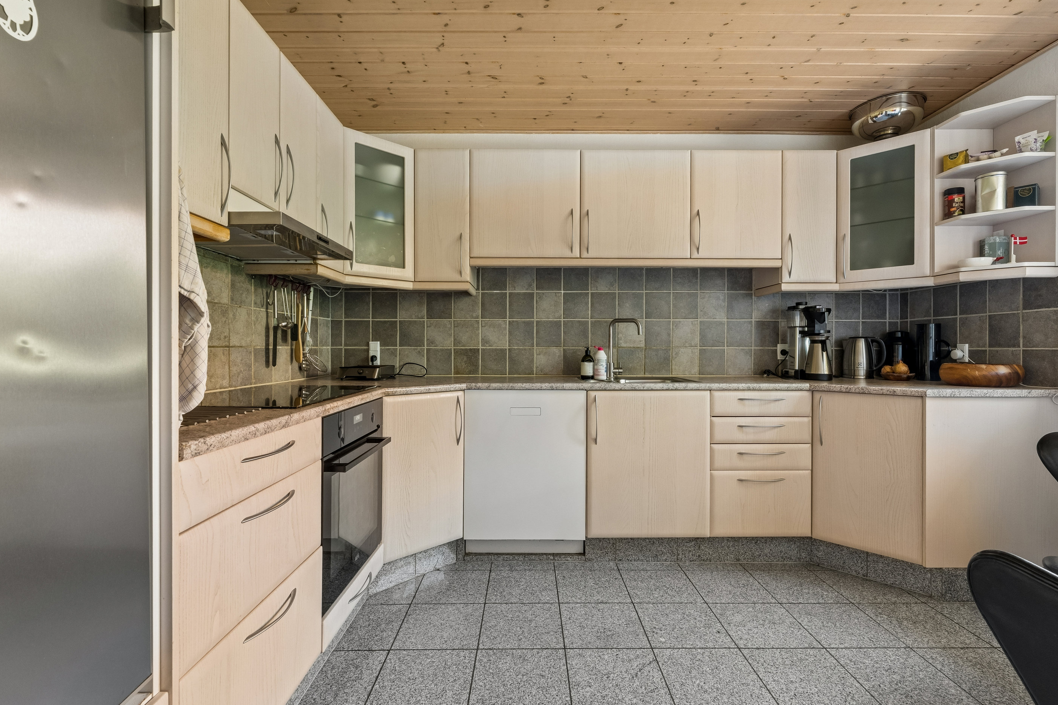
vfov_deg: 73.7
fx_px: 470
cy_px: 353
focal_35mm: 16
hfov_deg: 96.7
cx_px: 556
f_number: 8
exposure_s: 1/5
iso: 400
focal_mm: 10
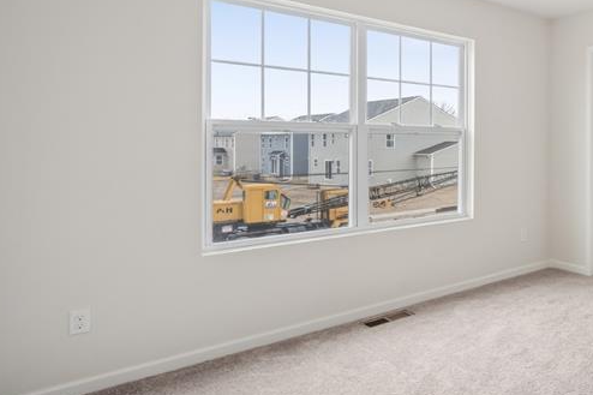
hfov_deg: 50.8
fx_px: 478
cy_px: 148
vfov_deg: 44.6
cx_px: 598
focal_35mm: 29
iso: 100
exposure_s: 1
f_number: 9
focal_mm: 14
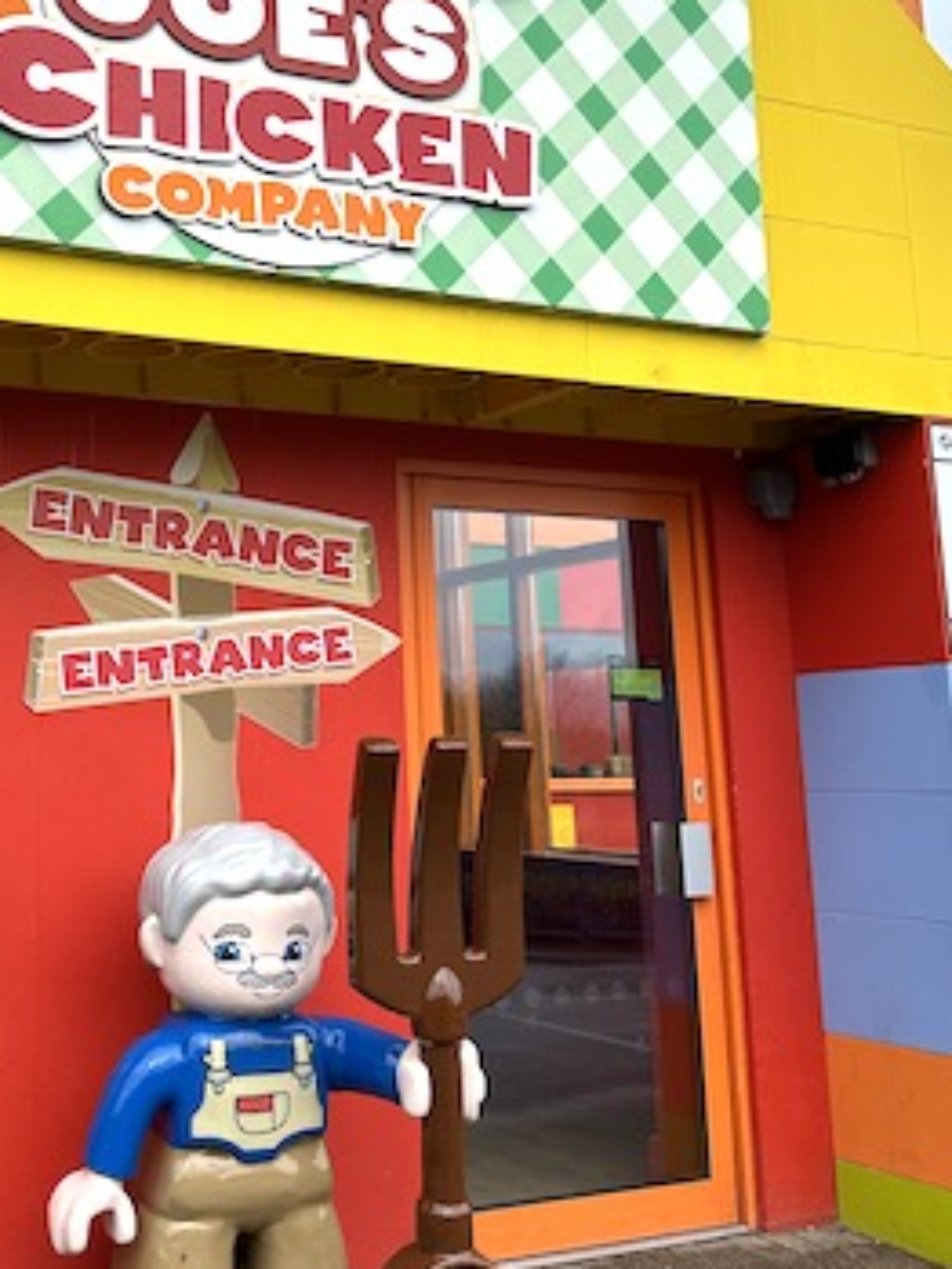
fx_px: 1612
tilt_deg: +9.2
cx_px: 196
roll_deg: -1.0
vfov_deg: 42.5
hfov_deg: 32.1
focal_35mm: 44
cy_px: 444
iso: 80
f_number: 1.78
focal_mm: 6.86
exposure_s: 1/4545
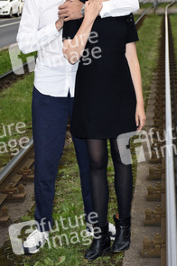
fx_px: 902
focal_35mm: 122
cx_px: 81
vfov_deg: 16.8
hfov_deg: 11.2
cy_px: 98
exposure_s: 1/160
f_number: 6.3
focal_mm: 60
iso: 1000
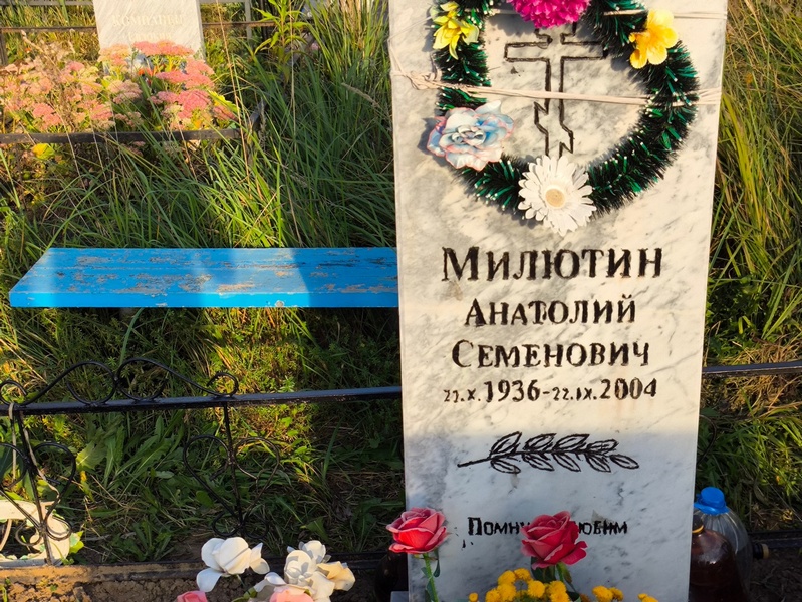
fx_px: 1159
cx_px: 401
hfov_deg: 38.2
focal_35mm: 50
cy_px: 301
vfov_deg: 29.1
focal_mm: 4.71
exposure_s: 1/662
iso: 50
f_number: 1.7
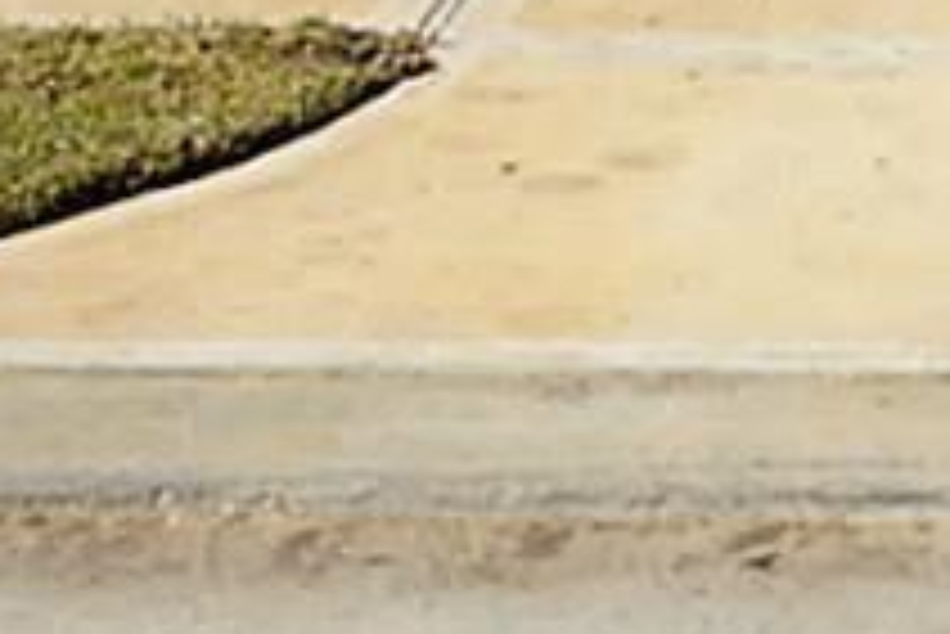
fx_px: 4859
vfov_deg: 7.1
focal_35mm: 184
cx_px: 1279
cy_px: -755
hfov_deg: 10.9
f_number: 5.6
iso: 100
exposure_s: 1/800
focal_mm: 38
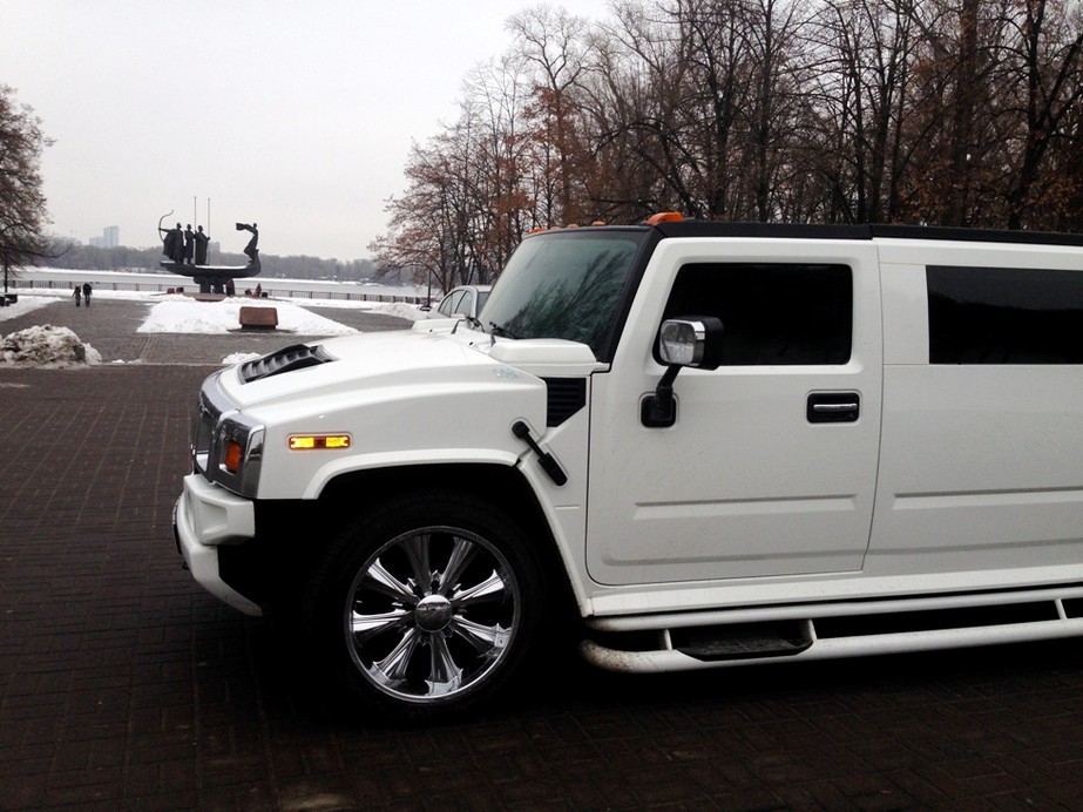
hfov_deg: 55.4
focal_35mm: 33
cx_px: 542
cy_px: 406
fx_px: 1032
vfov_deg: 42.9
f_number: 2.4
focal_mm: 4.12
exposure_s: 1/120
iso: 50
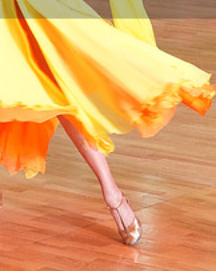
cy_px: -25
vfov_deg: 10.2
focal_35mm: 188
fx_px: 1505
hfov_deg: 8.2
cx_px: 150
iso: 3200
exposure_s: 1/200
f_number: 5.6
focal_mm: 70
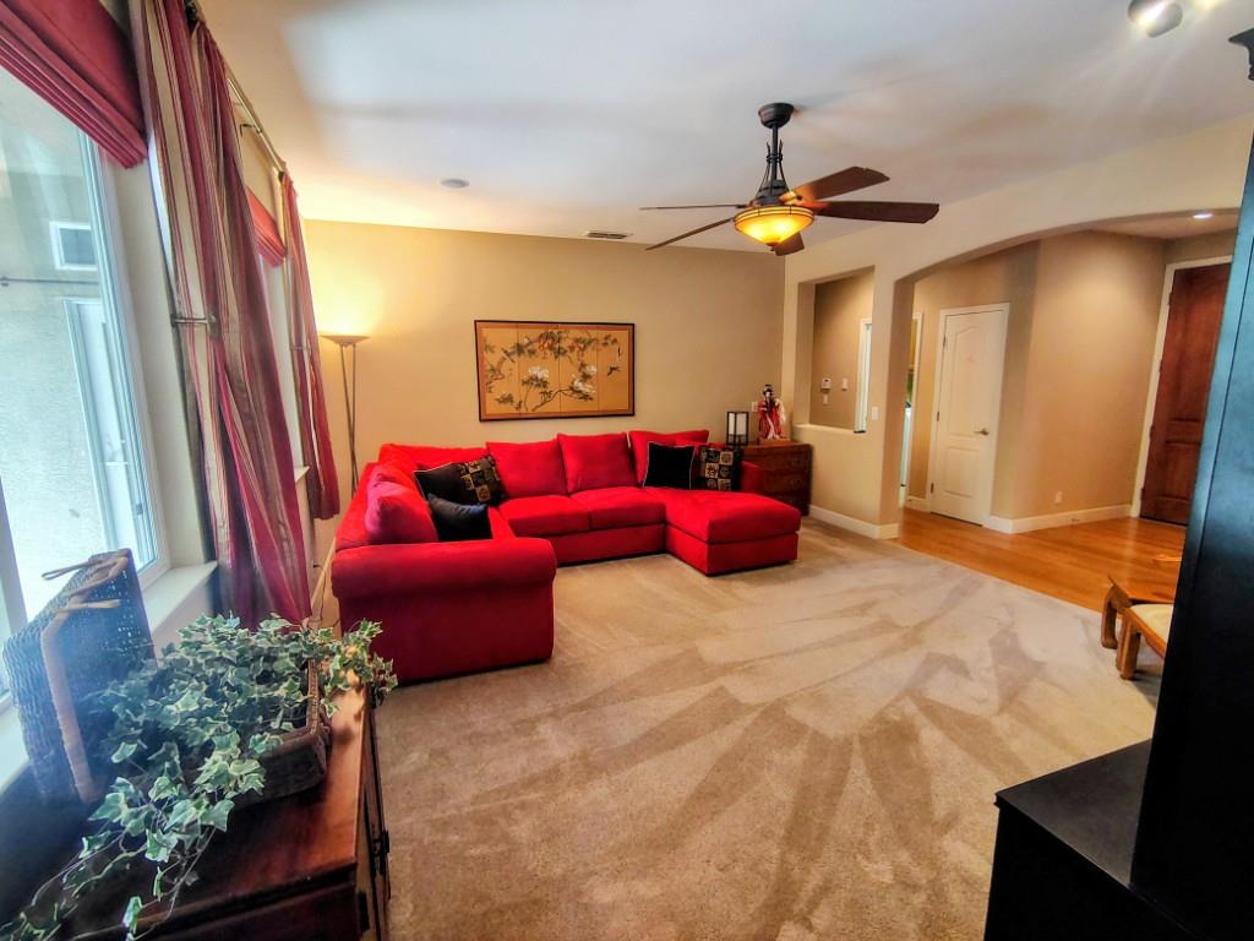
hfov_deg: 94.5
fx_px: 580
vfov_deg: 78.1
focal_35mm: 16
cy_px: 470
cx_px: 627
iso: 521
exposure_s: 1/24
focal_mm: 2.13
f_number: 2.2
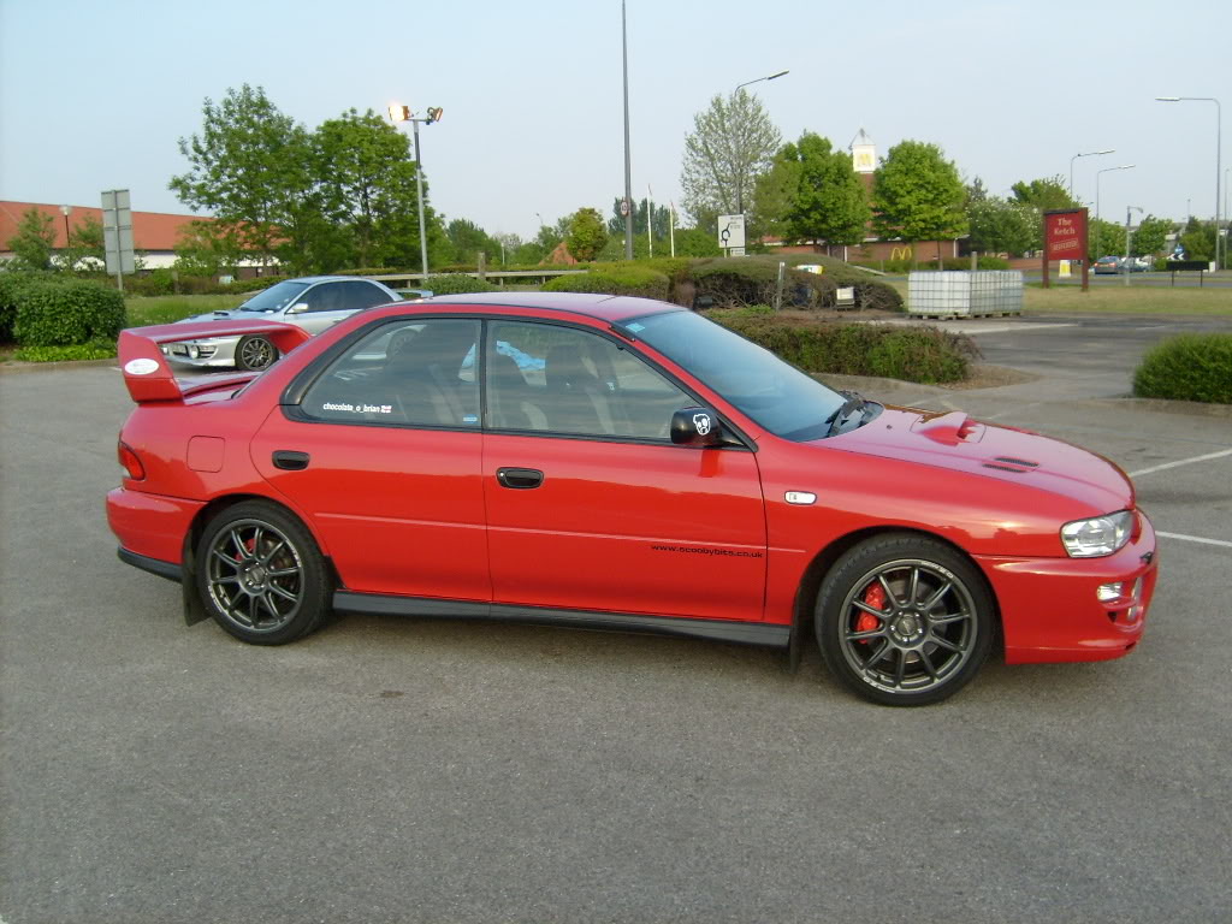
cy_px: 462
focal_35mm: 35
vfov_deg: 40.7
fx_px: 1246
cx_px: 616
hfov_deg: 52.6
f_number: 7.1
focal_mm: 5.8
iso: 80
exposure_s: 1/90
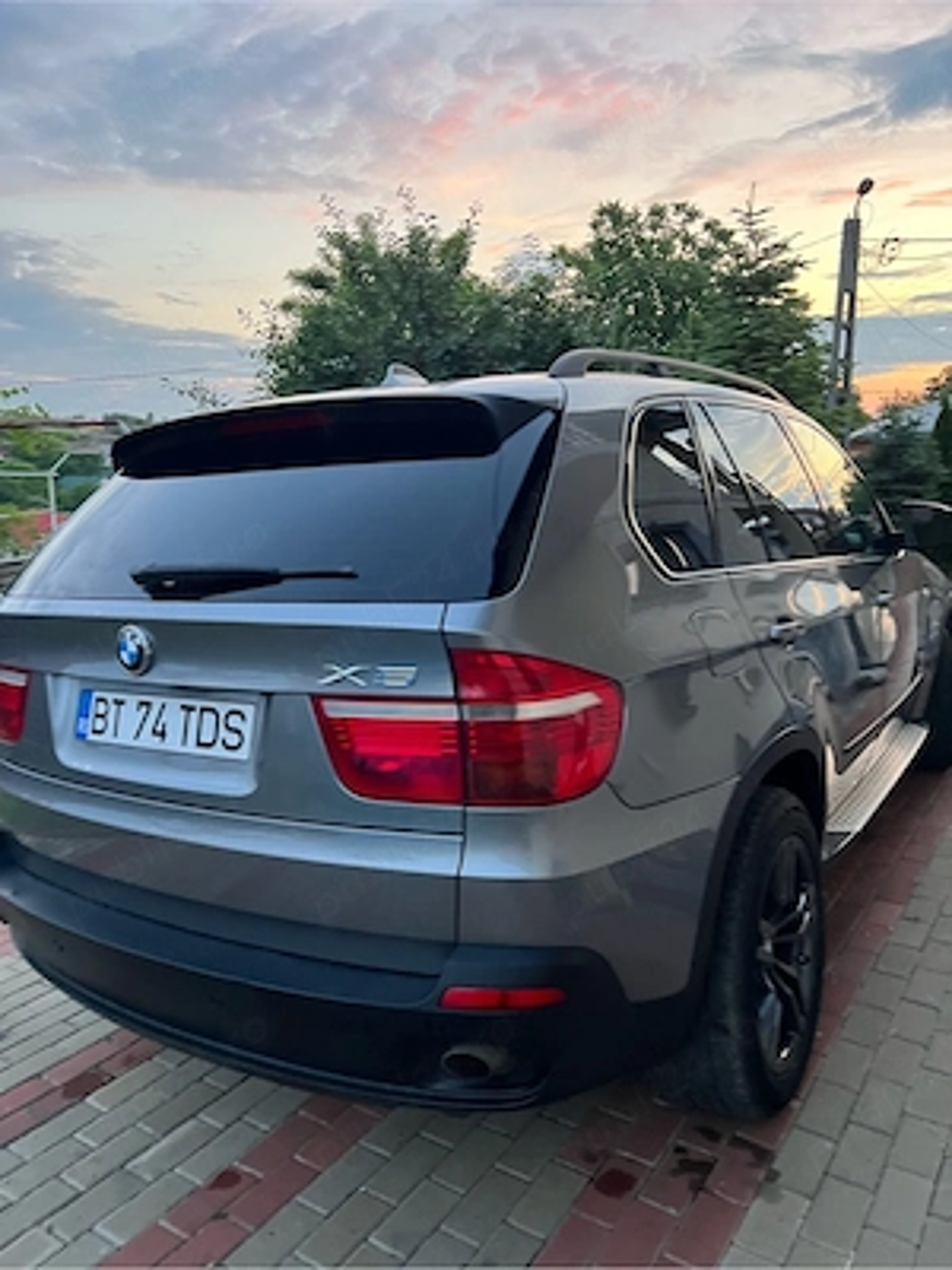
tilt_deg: -10.2
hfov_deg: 53.1
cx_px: 476
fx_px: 953
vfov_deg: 67.3
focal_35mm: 26
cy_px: 635
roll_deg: -2.2
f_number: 1.5
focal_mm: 5.7
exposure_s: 1/60
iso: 320
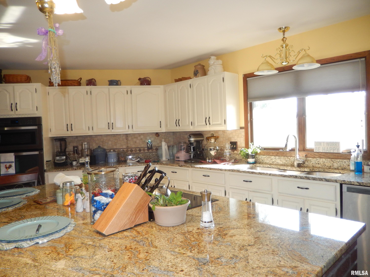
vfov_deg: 54.9
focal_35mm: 25
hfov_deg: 69.4
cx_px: 185
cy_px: 138
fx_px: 267
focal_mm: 4.5
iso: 200
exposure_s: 1/30
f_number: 3.4
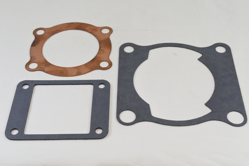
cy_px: 83
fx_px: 263
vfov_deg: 35.1
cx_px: 124
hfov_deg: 50.7
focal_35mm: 38
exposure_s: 1/160
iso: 400
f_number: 4
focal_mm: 14.3
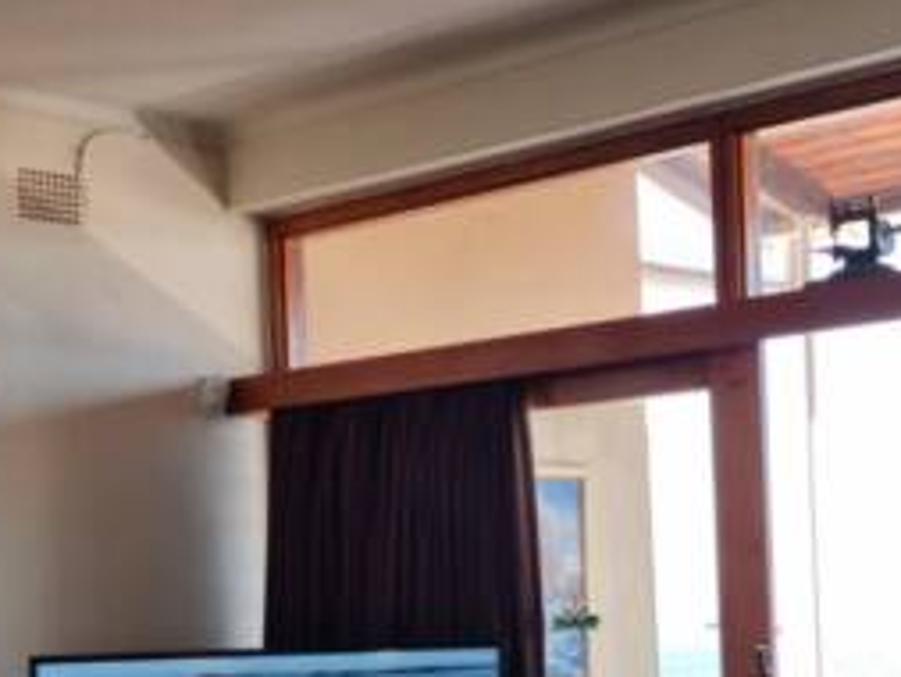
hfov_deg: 23.8
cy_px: 538
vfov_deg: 17.9
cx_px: 406
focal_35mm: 82
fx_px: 2135
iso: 25
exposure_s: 1/146
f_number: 2
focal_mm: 5.9
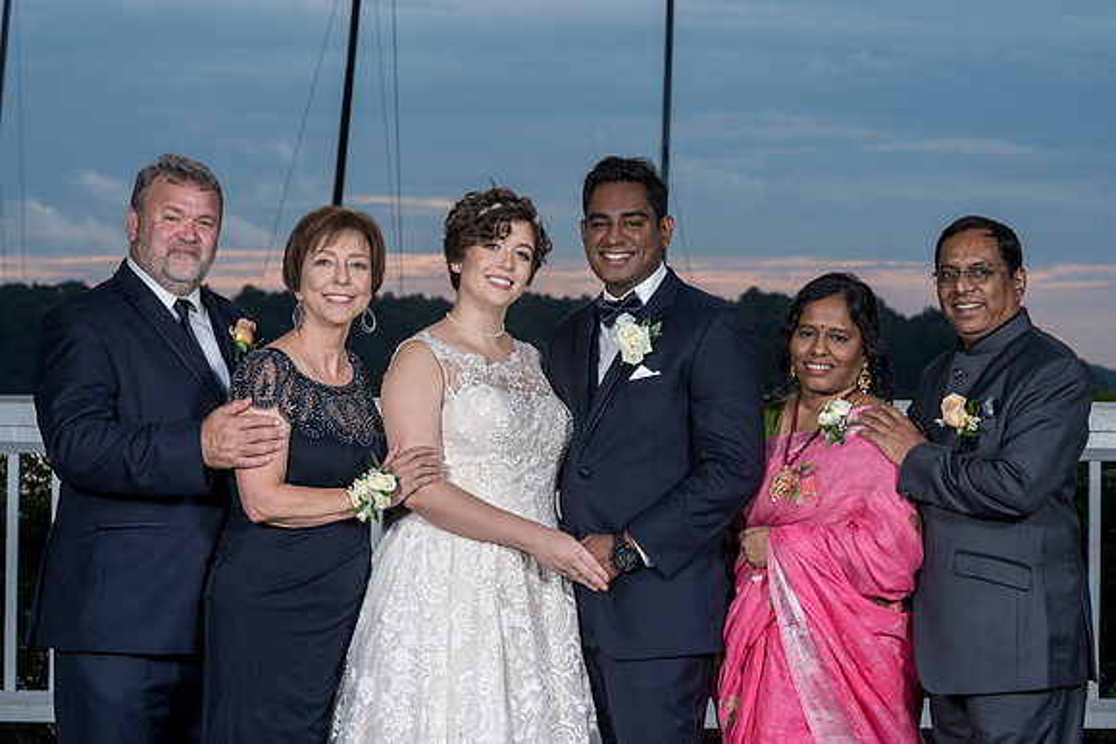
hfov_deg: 20.0
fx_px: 3162
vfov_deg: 13.4
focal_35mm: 102
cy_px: 359
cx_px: 570
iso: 100
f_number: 8
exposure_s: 1/200
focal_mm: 97
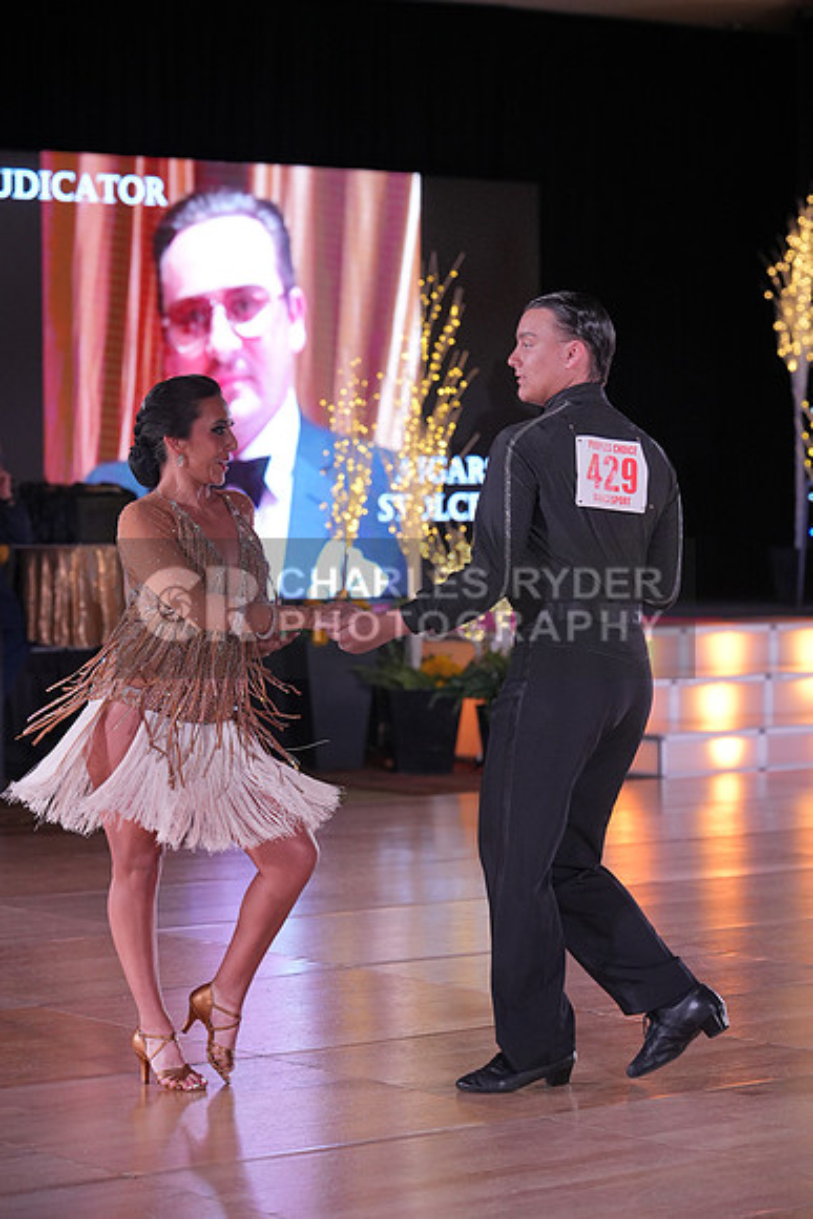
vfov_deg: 20.8
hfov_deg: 14.0
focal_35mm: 98
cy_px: 610
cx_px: 406
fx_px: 3318
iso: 1600
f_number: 4
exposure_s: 1/400
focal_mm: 98
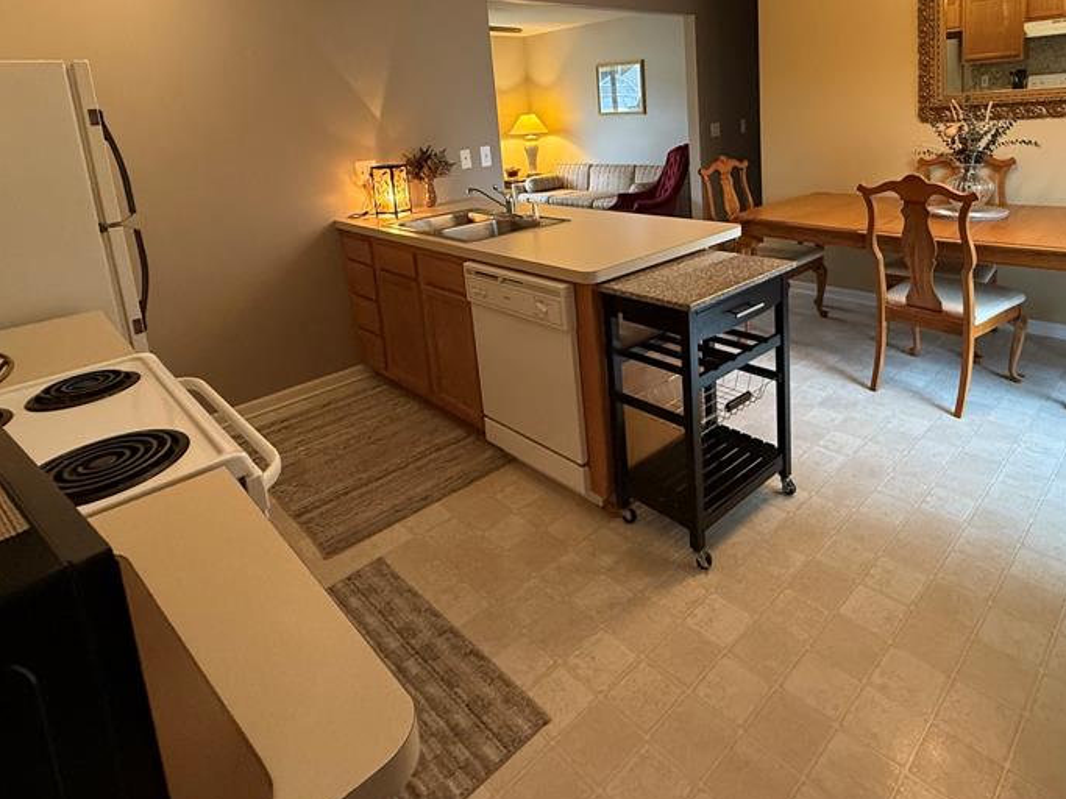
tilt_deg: -10.1
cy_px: 222
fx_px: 647
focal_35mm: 21
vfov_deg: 60.7
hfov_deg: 78.4
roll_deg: +3.2
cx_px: 623
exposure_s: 1/60
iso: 500
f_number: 2.2
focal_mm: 2.22
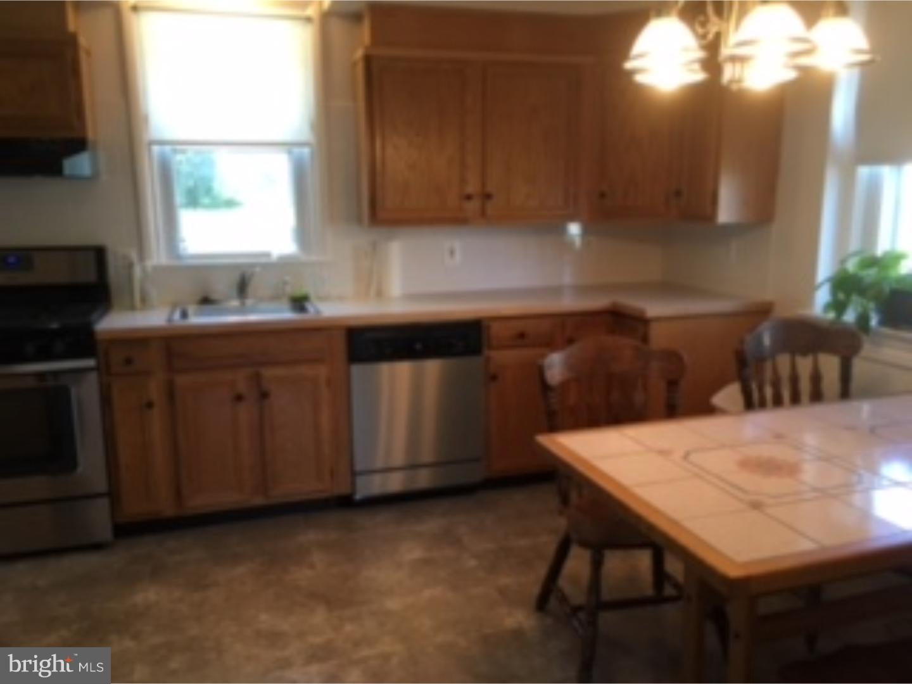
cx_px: 456
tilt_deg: -11.8
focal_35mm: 29
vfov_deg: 48.2
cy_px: 342
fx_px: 764
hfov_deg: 61.7
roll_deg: -0.8
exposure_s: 1/30
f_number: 2.2
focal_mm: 4.15
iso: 40
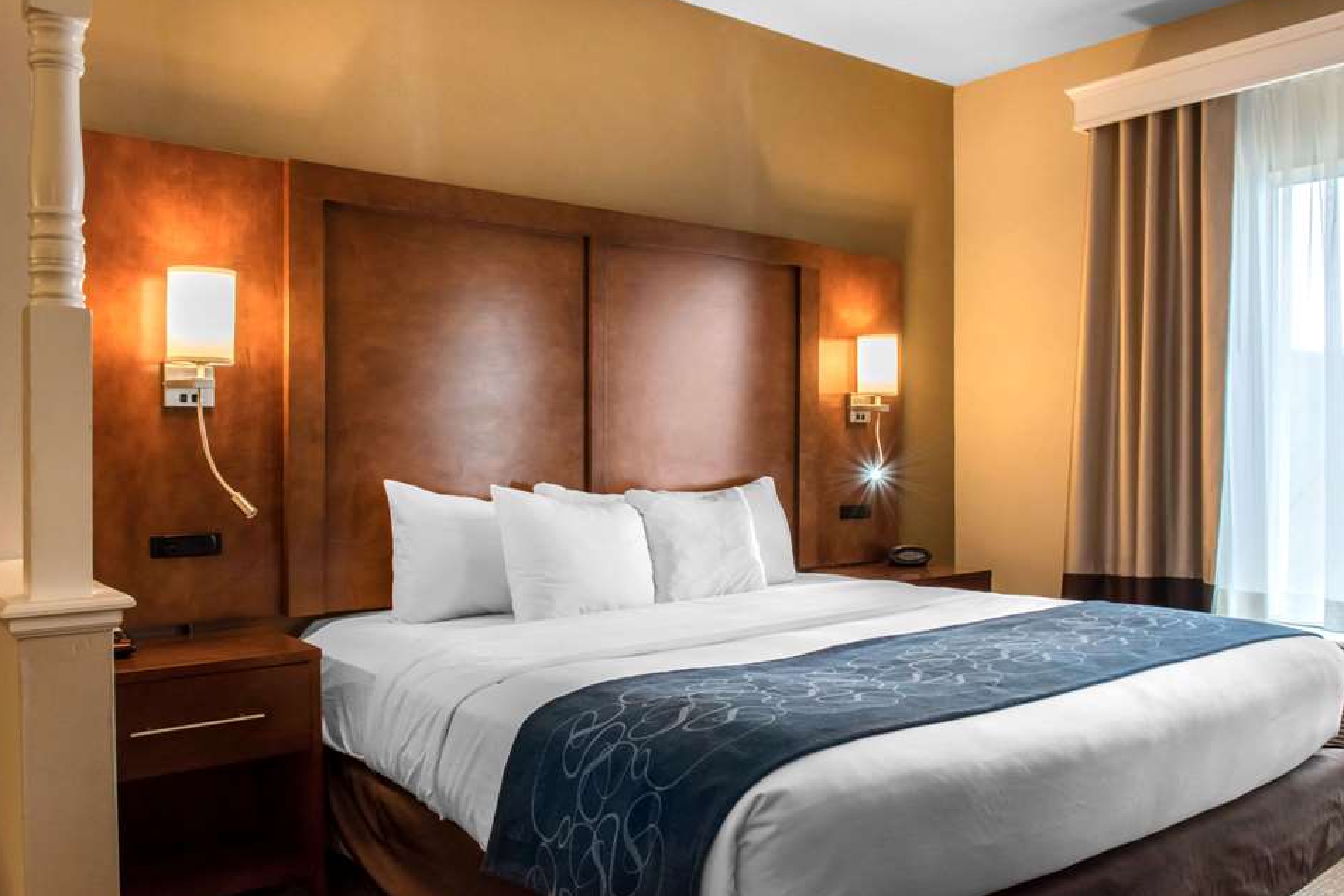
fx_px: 1083
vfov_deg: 45.0
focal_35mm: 29
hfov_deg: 63.6
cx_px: 714
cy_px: 443
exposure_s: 1/6
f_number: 14
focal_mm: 18
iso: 400
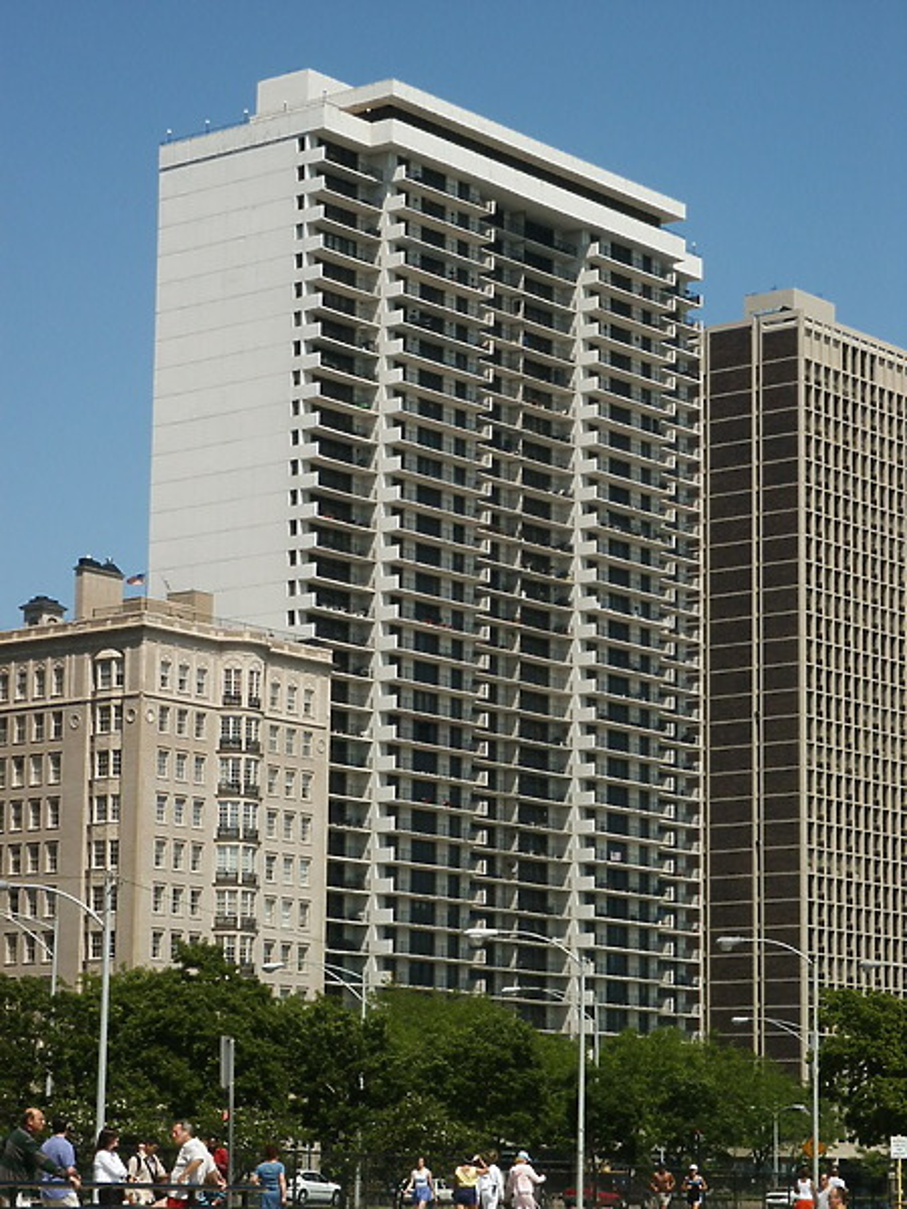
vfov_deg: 20.7
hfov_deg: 15.6
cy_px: 604
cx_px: 454
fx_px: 3319
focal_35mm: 95
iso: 64
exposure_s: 1/250
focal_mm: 18.94
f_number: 8
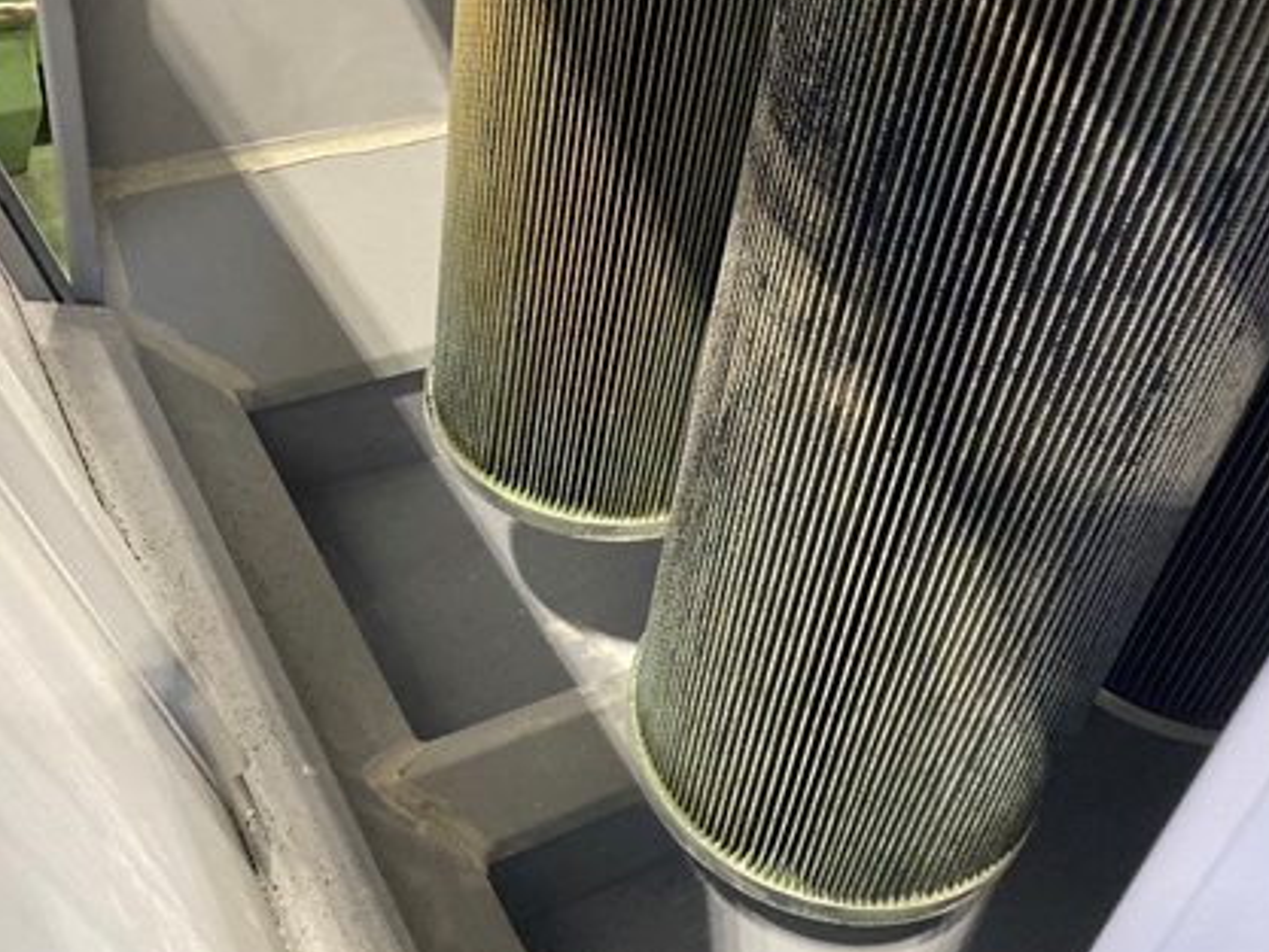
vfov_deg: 33.5
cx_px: 679
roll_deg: -11.3
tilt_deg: -40.9
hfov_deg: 43.8
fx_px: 1577
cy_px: 365
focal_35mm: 43
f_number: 1.8
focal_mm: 3.99
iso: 320
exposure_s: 1/51
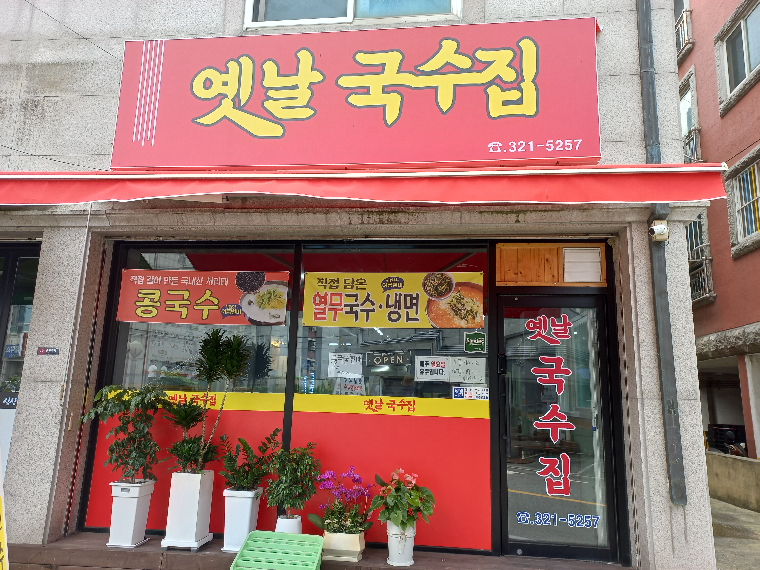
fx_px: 549
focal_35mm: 25
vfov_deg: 54.9
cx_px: 380
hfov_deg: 69.4
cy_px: 285
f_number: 1.8
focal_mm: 4.6
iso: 40
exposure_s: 1/120
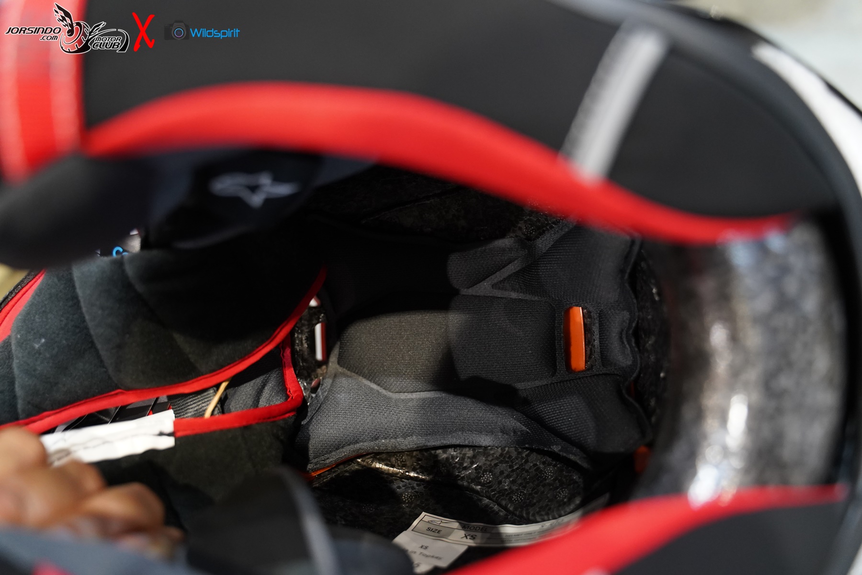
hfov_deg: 60.3
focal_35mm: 31
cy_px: 288
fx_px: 742
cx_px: 431
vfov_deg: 42.3
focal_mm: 31
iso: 3200
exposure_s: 1/80
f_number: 2.8
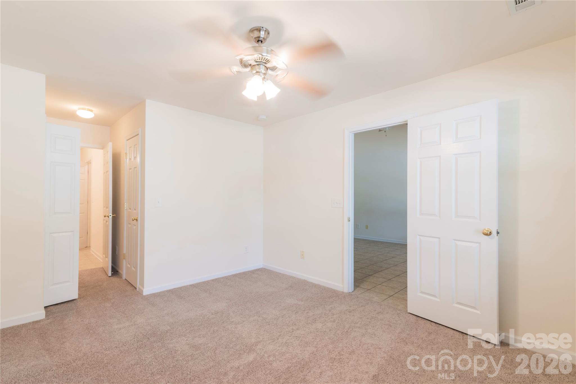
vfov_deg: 73.8
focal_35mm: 16
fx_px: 256
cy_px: 192
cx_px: 288
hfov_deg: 96.7
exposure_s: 1/2
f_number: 13
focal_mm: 16
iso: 200
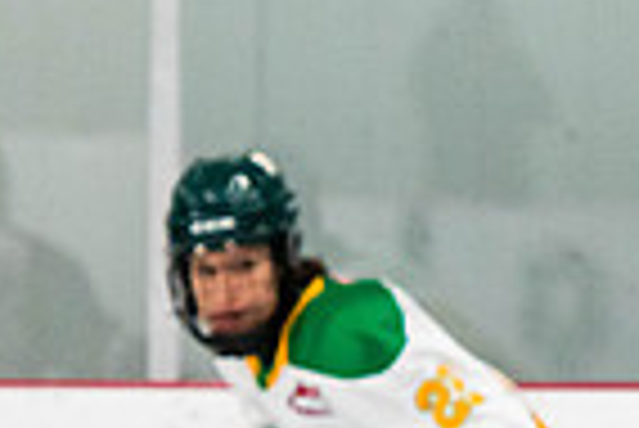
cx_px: 1005
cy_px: 911
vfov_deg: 1.6
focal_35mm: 848
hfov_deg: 2.4
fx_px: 15067
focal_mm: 140
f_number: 2.8
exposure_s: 1/640
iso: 1600
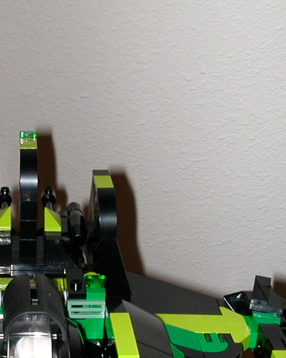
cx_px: 24
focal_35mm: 78
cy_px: 281
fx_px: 826
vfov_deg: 24.1
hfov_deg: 19.3
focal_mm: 5.6
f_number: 4.5
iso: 100
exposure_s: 1/59.9
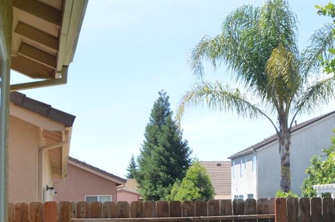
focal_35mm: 88
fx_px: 818
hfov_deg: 23.0
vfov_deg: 15.5
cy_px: 130
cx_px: 240
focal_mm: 22
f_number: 6.3
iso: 100
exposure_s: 1/160
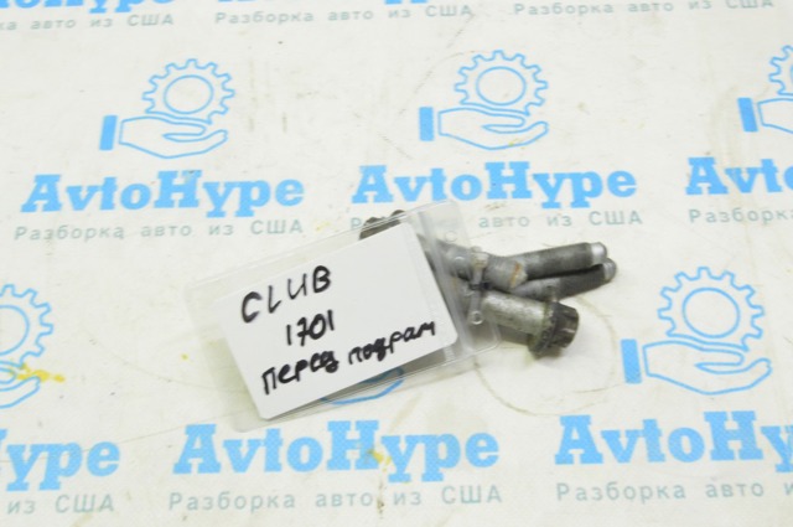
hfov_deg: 41.2
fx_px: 1056
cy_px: 264
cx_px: 396
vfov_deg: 28.0
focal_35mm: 48
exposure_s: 1/20
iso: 6400
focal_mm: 32
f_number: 20
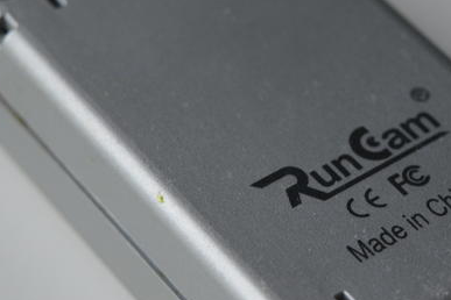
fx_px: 1942
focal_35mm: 155
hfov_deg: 13.2
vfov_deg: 8.8
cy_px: 199
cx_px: 303
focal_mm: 40
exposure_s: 1/80
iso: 400
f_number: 5
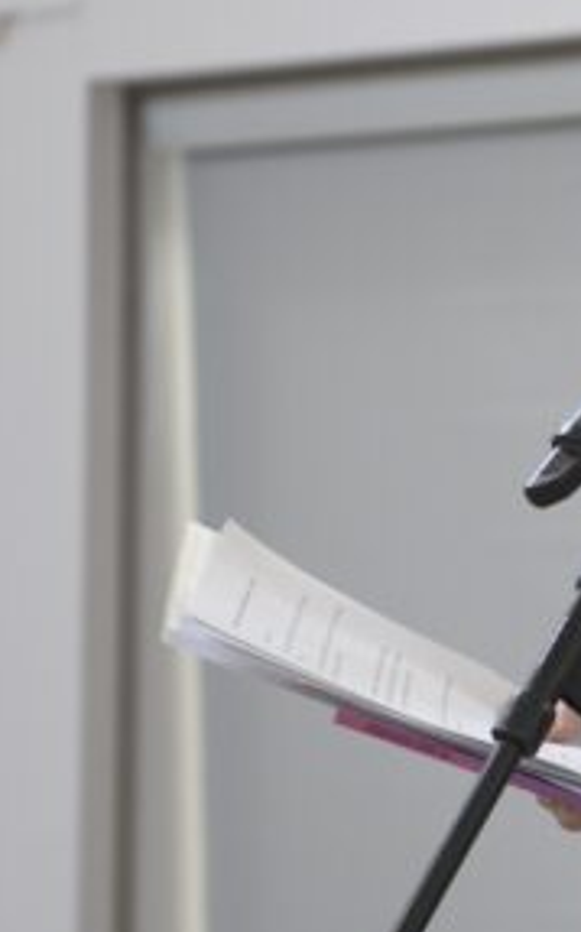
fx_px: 6470
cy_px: 617
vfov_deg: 8.2
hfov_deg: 5.1
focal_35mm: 255
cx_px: 995
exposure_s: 1/80
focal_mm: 70
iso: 1250
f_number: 2.8
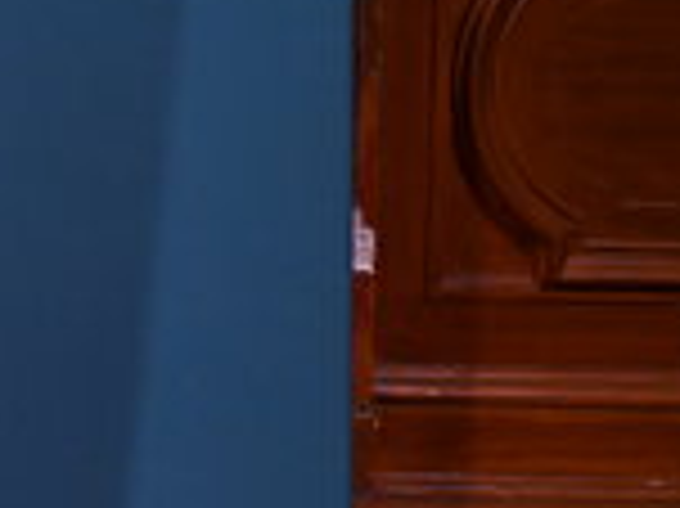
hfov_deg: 11.8
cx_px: -856
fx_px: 2768
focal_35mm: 141
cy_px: -510
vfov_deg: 9.8
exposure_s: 1/250
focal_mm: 31
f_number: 2.8
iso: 2000
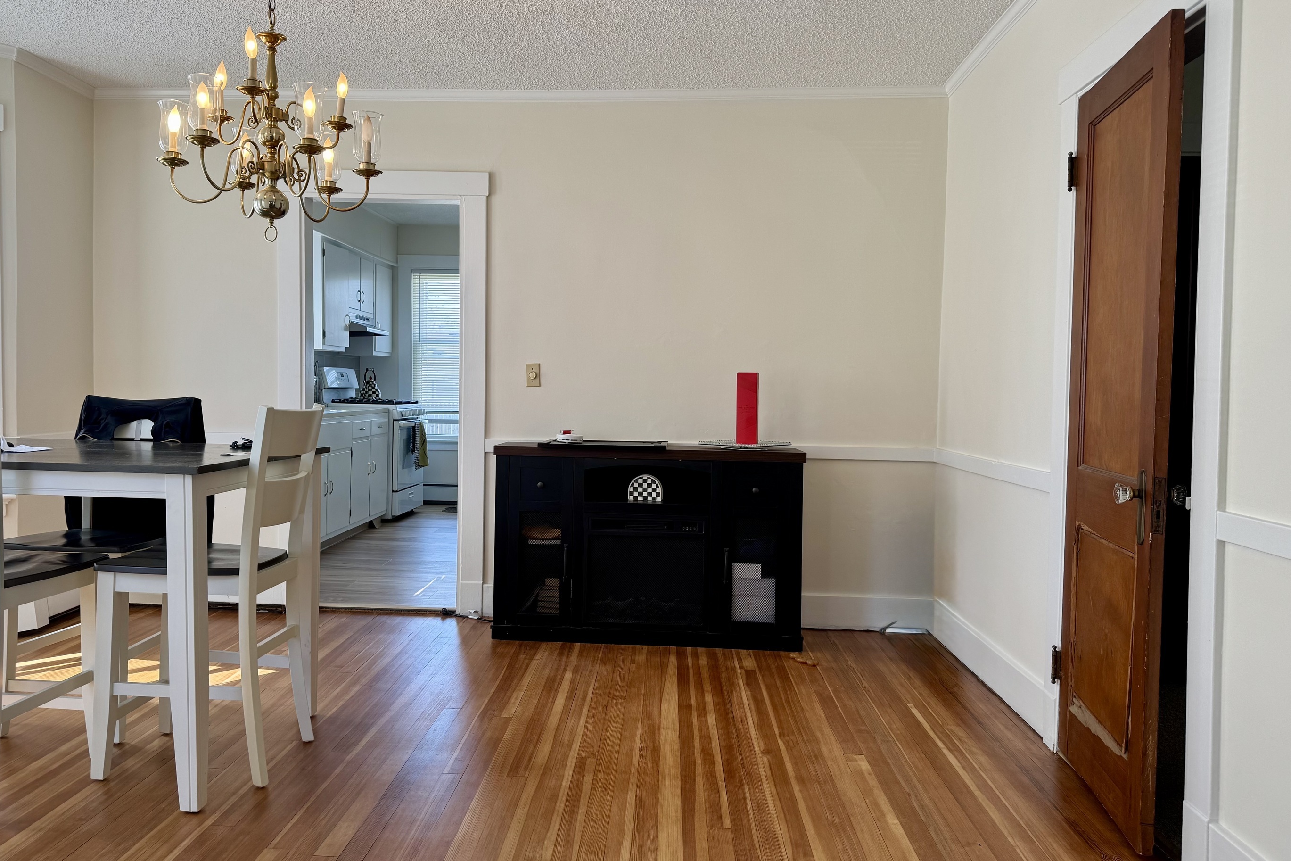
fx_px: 1004
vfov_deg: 46.4
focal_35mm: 28
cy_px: 420
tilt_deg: -3.4
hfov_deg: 65.4
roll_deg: -1.0
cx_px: 592
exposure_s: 1/132
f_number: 1.78
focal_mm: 6.76
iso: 64
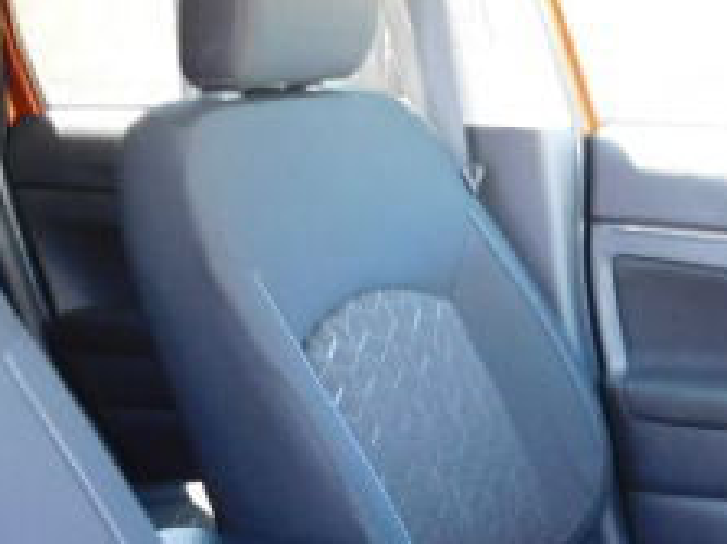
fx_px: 1385
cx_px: 359
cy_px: 466
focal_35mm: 66
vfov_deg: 21.8
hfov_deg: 29.4
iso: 320
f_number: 3
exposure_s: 1/30
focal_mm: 4
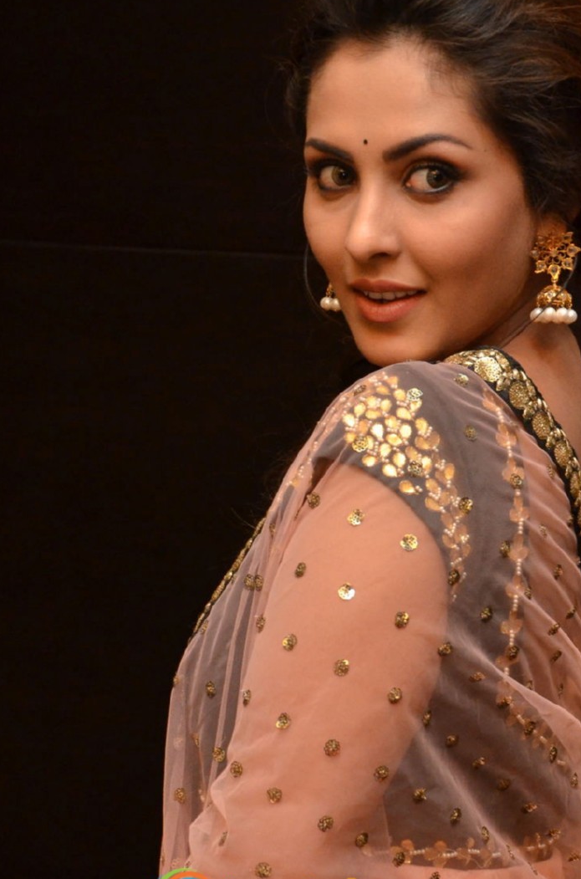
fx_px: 3676
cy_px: 527
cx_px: 333
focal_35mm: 151
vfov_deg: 13.6
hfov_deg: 9.0
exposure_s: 1/125
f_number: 5.6
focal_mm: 70
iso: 2500
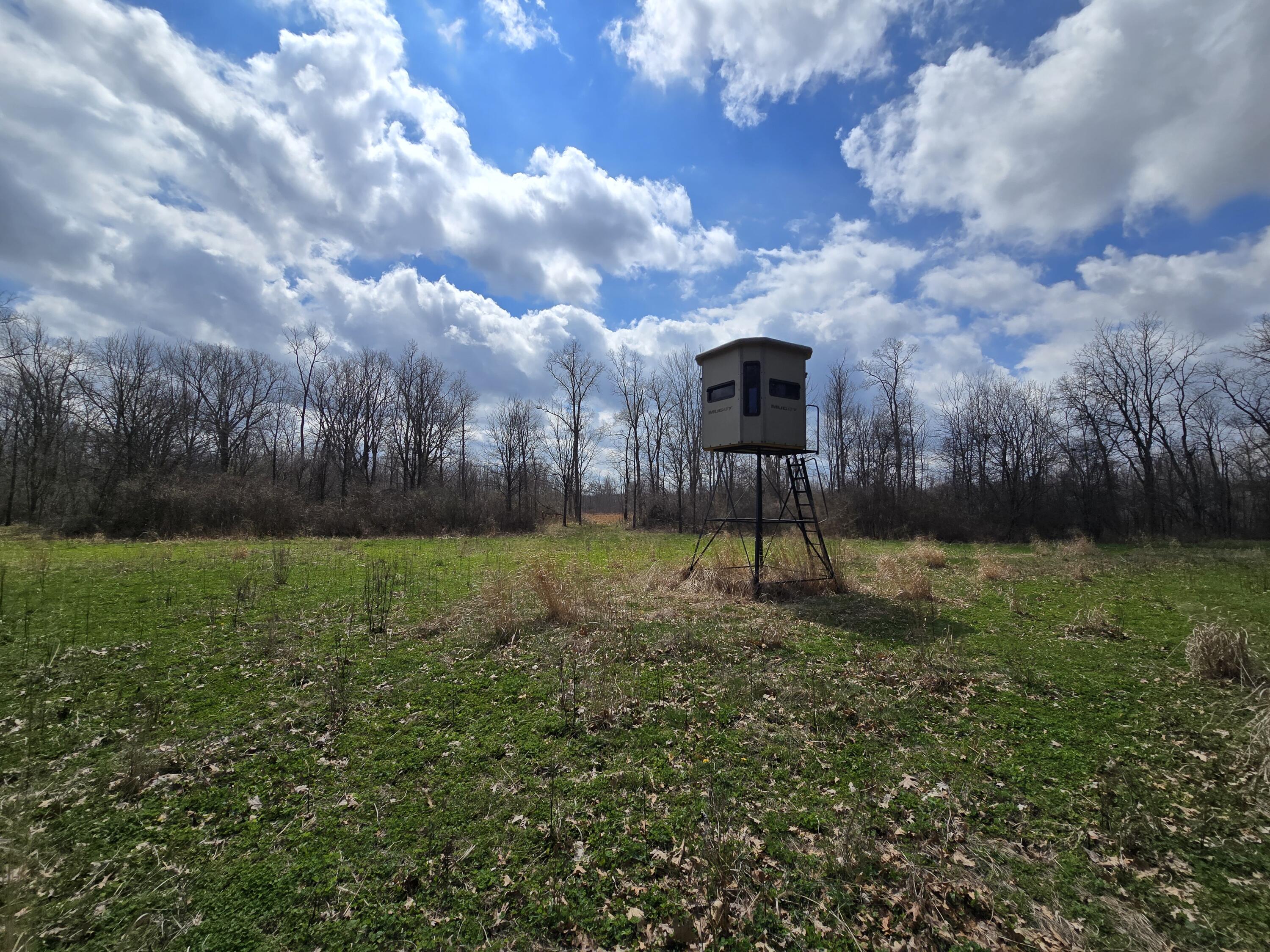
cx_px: 635
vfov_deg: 89.9
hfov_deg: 106.2
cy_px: 476
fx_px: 477
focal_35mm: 13
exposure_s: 1/5758
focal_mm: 2.2
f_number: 2.2
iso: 50
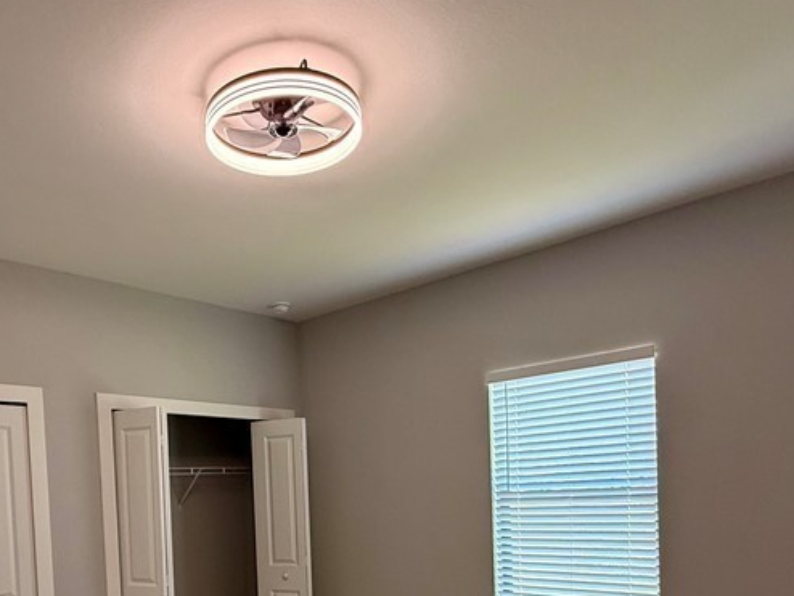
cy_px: 520
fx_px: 666
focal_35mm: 29
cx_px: 272
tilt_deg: +0.2
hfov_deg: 60.3
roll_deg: +2.8
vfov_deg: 44.5
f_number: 2.2
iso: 160
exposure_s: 1/99
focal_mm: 2.22
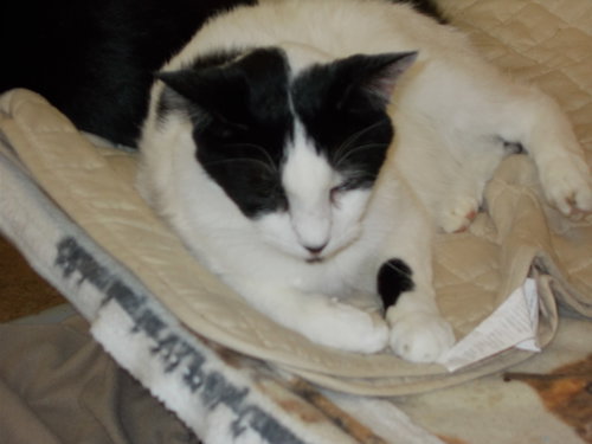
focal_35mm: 99
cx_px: 296
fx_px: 1693
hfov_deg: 19.8
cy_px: 222
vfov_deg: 14.9
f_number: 5.5
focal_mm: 17.6
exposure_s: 1/60
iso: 200
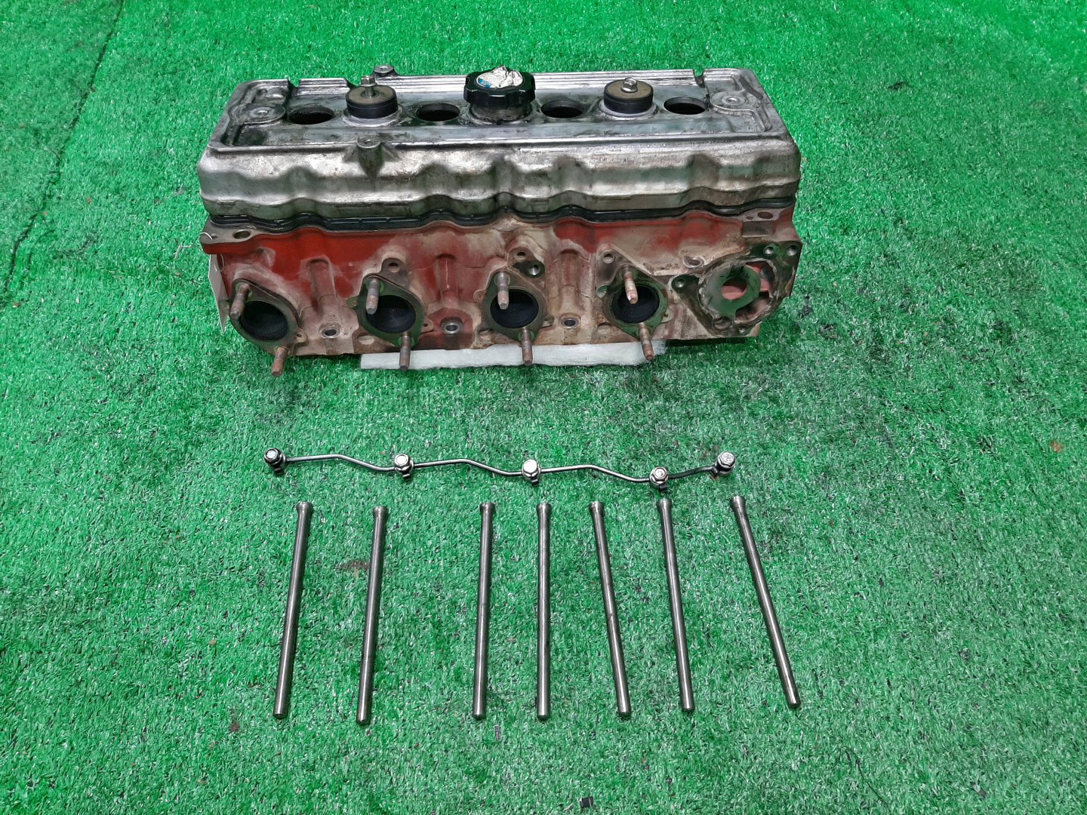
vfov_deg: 53.1
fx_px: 816
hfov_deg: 67.3
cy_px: 408
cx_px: 544
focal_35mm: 26
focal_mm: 3.93
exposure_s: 1/50
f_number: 1.7
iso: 131
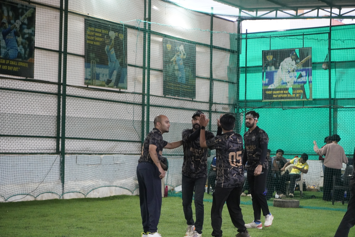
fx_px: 740
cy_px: 118
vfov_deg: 18.2
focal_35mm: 75
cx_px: 178
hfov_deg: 27.0
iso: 4000
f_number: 5.6
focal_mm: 50
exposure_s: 1/200
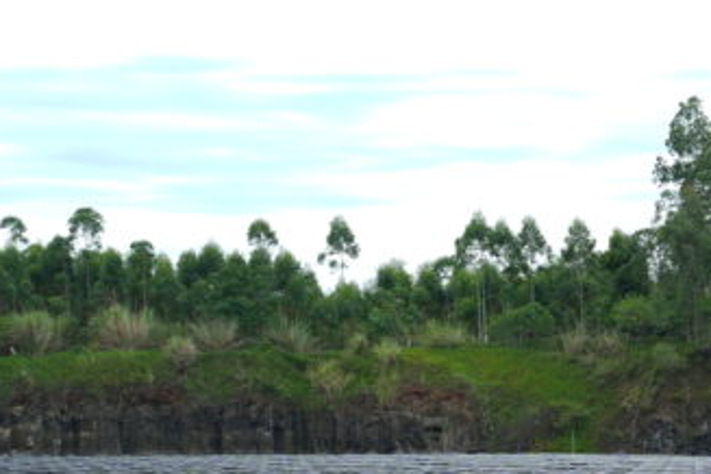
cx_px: 883
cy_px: 469
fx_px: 2291
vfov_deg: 11.7
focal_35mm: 116
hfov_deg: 16.8
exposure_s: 1/250
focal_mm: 37
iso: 64
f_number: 4.5
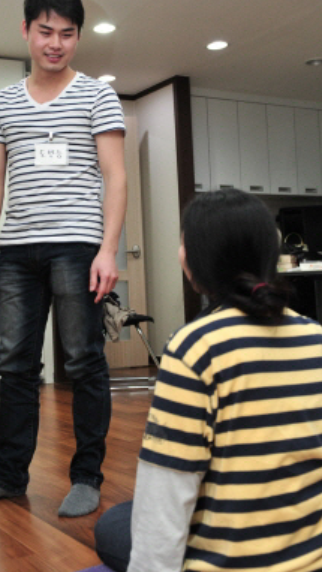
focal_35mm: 51
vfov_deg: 40.5
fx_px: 774
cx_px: 88
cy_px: 252
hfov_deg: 23.3
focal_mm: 31
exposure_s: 1/250
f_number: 3.5
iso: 1600
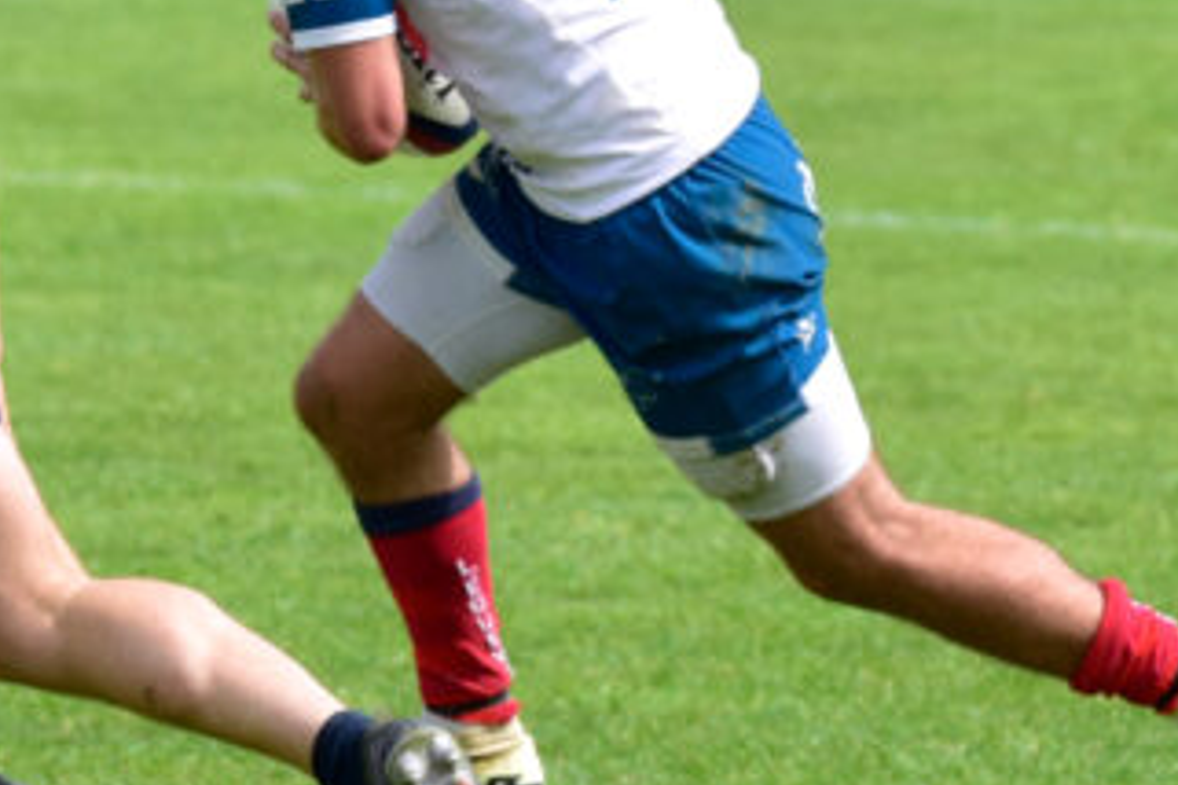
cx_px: 40
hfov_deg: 4.7
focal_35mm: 436
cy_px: 227
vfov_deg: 3.2
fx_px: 14266
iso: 320
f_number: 5.6
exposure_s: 1/1000
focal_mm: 175
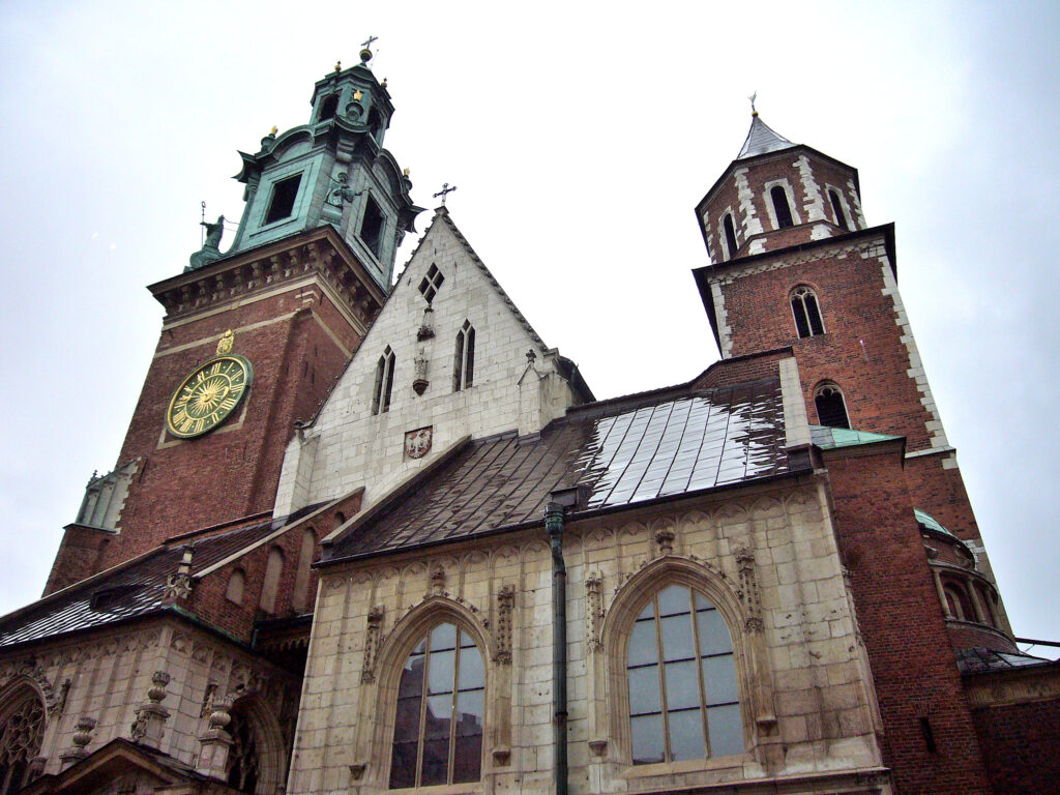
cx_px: 530
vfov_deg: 49.7
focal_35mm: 28
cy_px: 398
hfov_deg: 63.4
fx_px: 857
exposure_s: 1/320
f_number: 2.8
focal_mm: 4.6
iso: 80
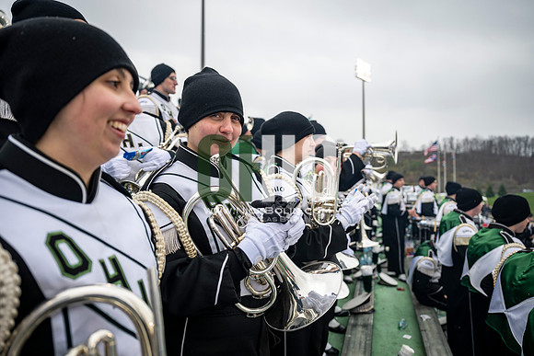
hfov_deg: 73.7
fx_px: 356
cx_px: 267
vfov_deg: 53.2
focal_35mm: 24
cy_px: 178
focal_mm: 24
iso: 160
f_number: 2.8
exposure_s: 1/500
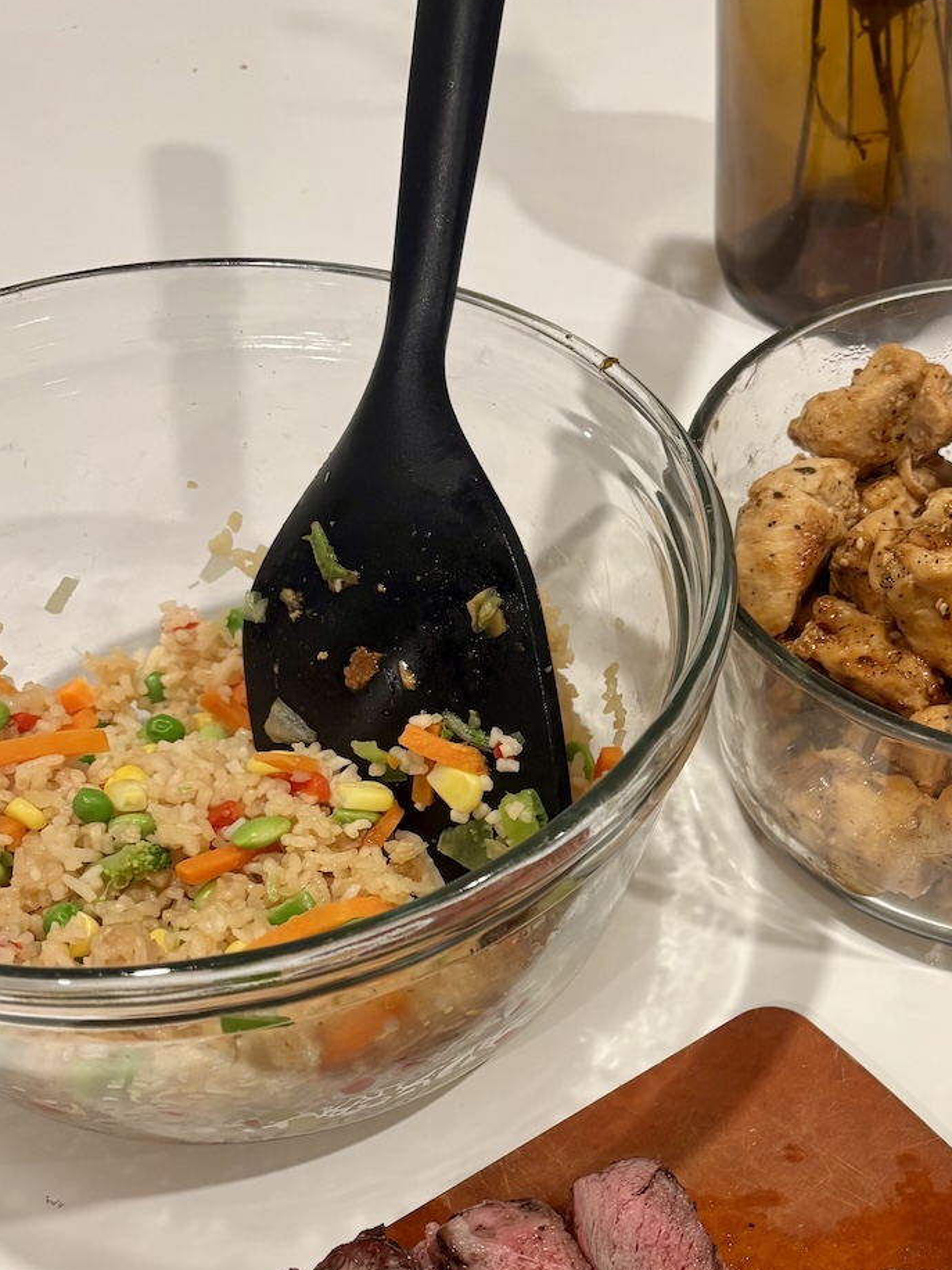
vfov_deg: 35.7
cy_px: 876
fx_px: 1943
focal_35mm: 53
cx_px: 902
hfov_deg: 26.4
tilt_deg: -48.7
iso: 125
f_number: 1.6
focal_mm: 5.96
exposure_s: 1/60
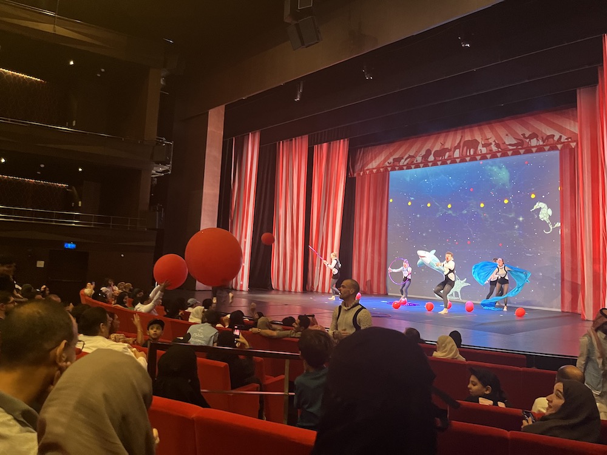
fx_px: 456
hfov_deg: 67.3
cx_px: 304
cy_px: 228
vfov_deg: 53.1
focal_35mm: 26
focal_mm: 5.1
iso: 640
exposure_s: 1/40
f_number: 1.6
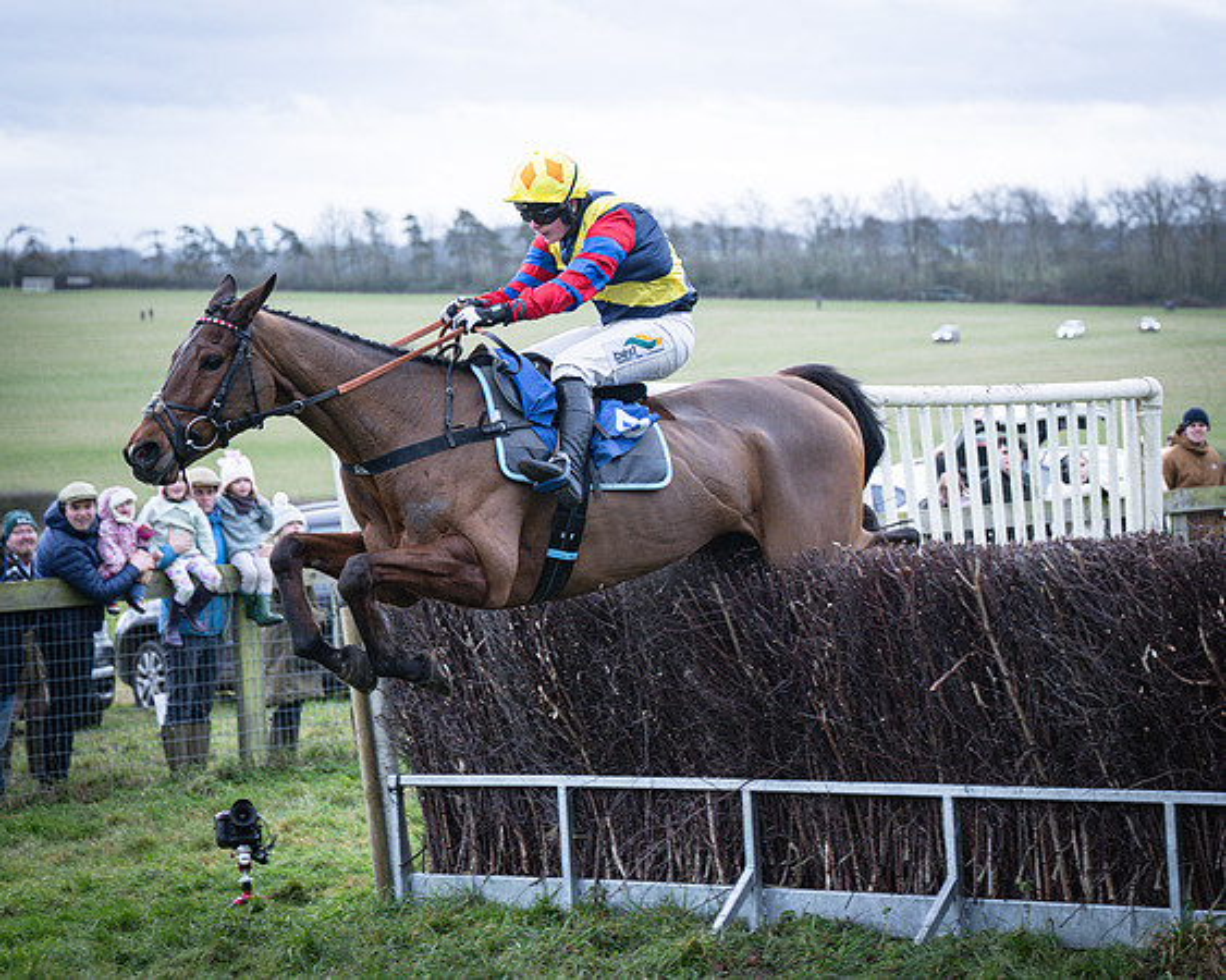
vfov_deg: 13.3
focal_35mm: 116
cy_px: 375
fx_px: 4204
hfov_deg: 16.4
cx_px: 1074
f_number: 2.8
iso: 800
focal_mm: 70
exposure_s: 1/2000
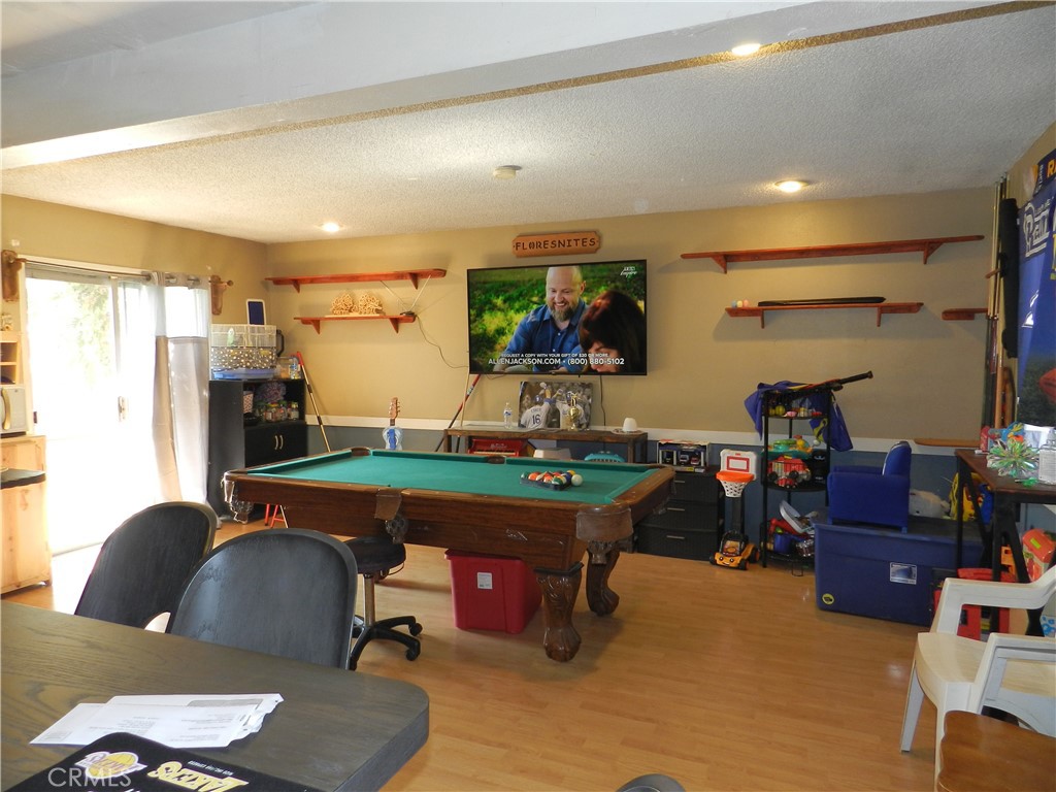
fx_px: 702
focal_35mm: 23
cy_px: 396
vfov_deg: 58.9
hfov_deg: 73.9
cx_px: 528
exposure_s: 1/30
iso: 200
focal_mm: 4
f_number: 3.4
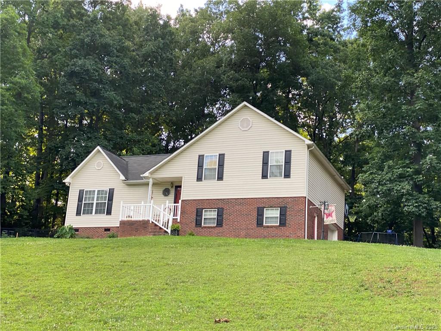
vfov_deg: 28.0
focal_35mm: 52
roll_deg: -3.9
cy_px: 166
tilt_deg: +17.7
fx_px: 662
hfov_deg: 36.8
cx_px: 220
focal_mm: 6
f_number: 2
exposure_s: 1/122
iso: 25
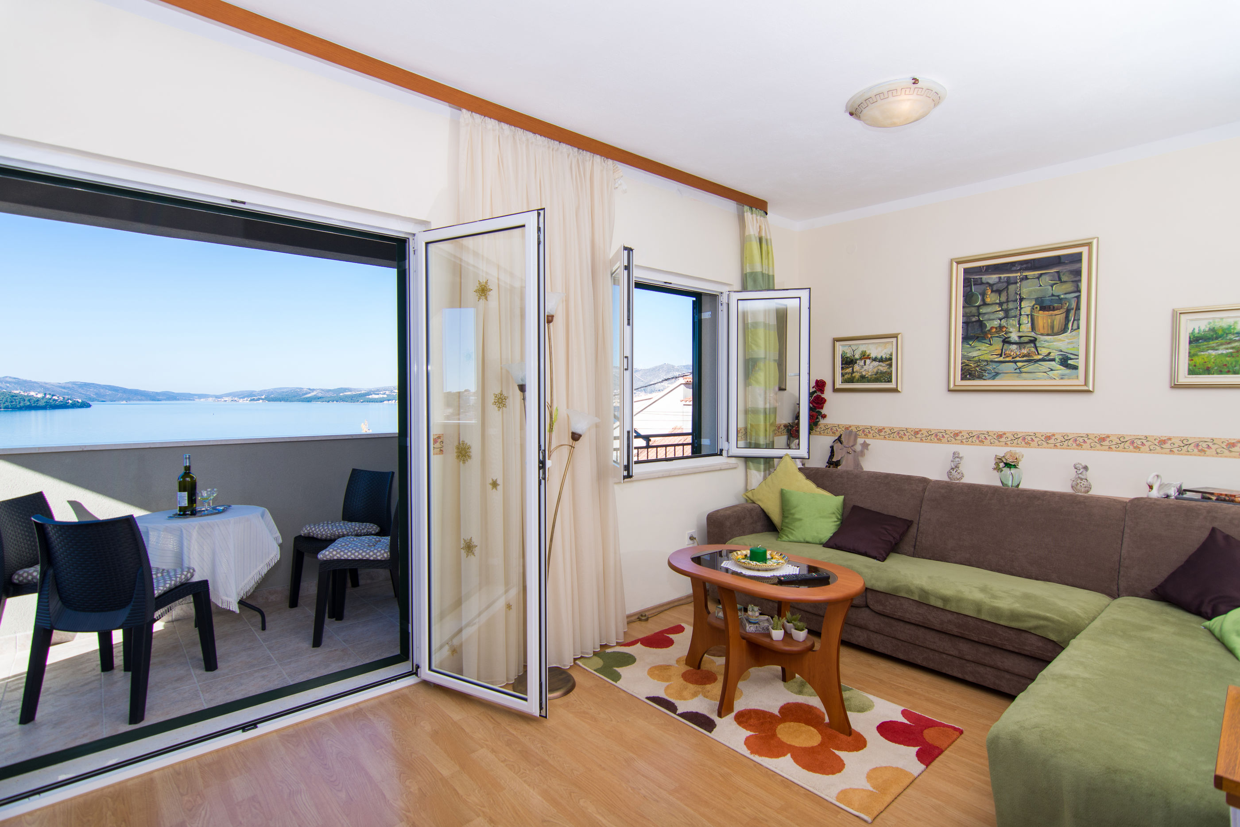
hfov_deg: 95.0
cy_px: 414
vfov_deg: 72.1
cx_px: 620
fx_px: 568
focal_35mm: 16
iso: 100
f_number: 4.5
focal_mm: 11
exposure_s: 1/250
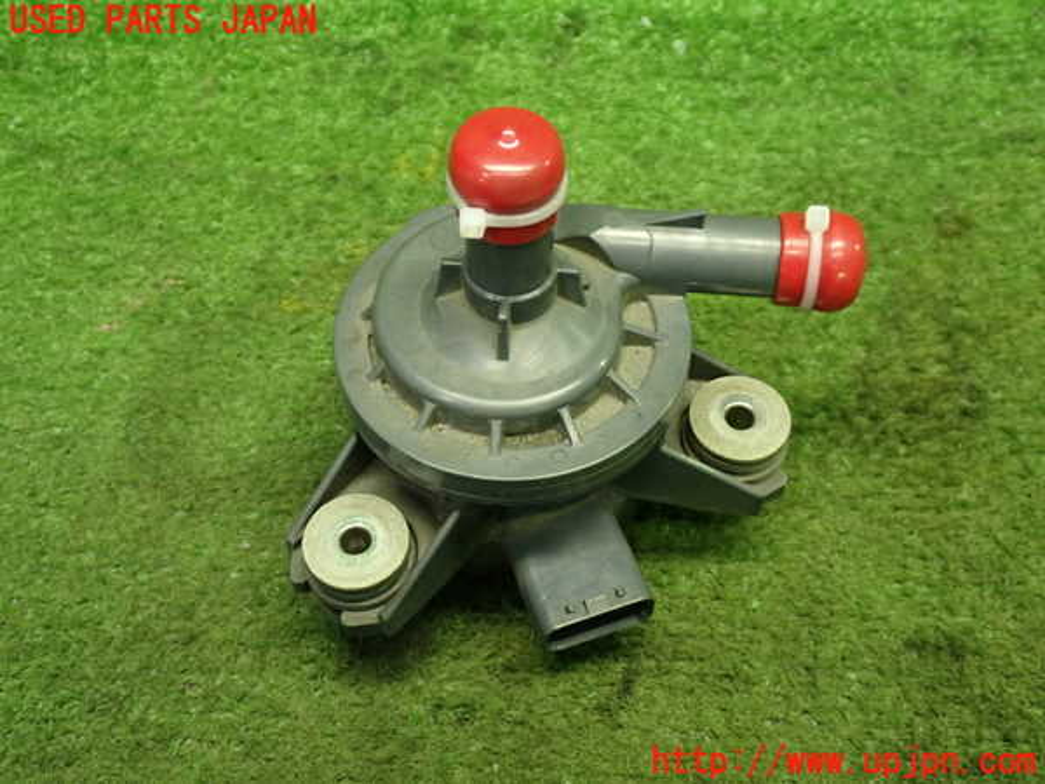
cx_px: 522
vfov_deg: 35.1
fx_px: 1238
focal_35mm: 41
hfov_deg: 45.8
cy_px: 392
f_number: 2.8
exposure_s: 1/40
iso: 500
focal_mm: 7.31
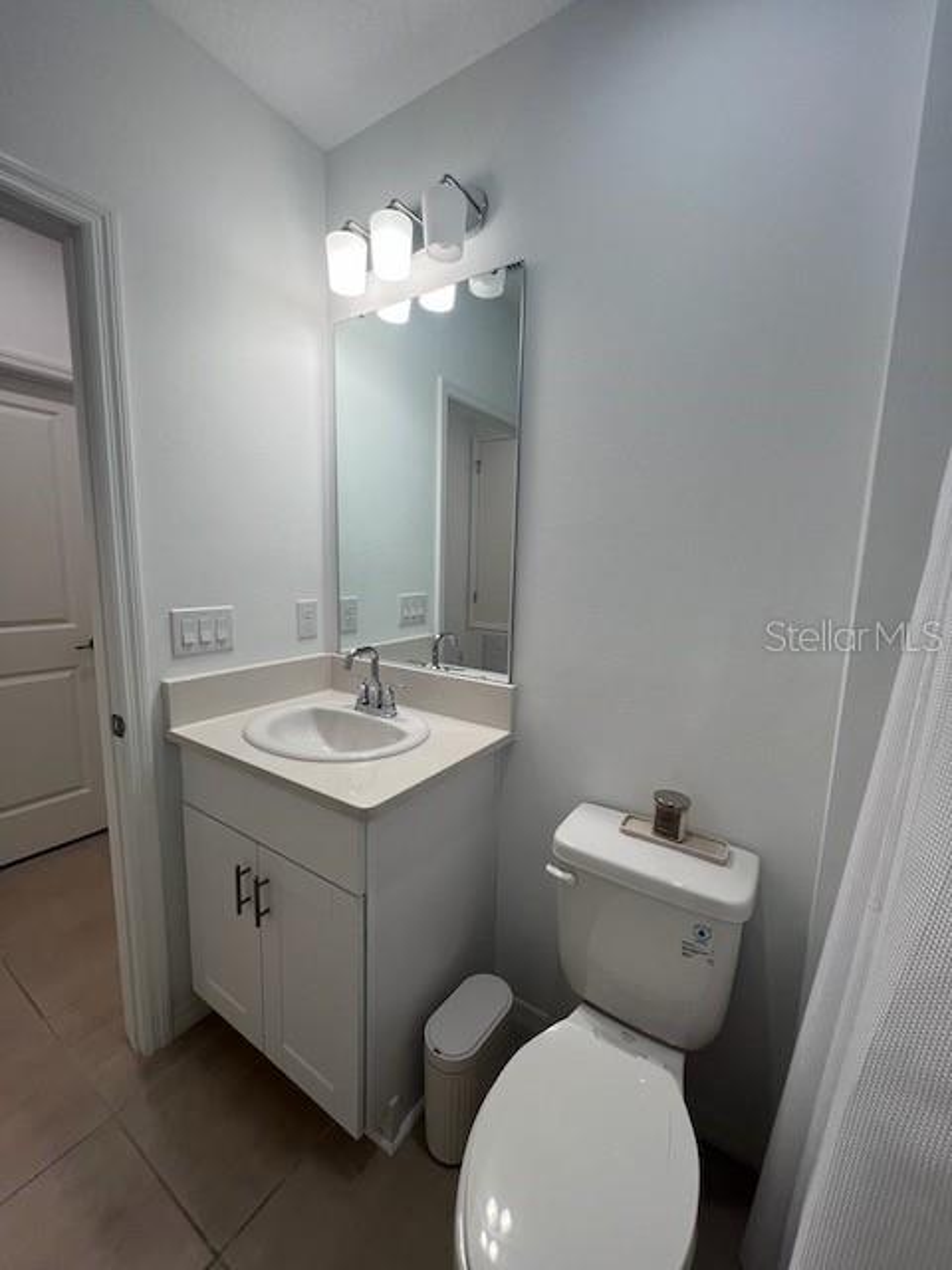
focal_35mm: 13
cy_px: 635
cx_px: 476
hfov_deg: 89.9
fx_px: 477
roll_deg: -1.5
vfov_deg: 106.2
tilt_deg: -8.5
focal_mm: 1.57
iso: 80
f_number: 1.8
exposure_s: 1/120
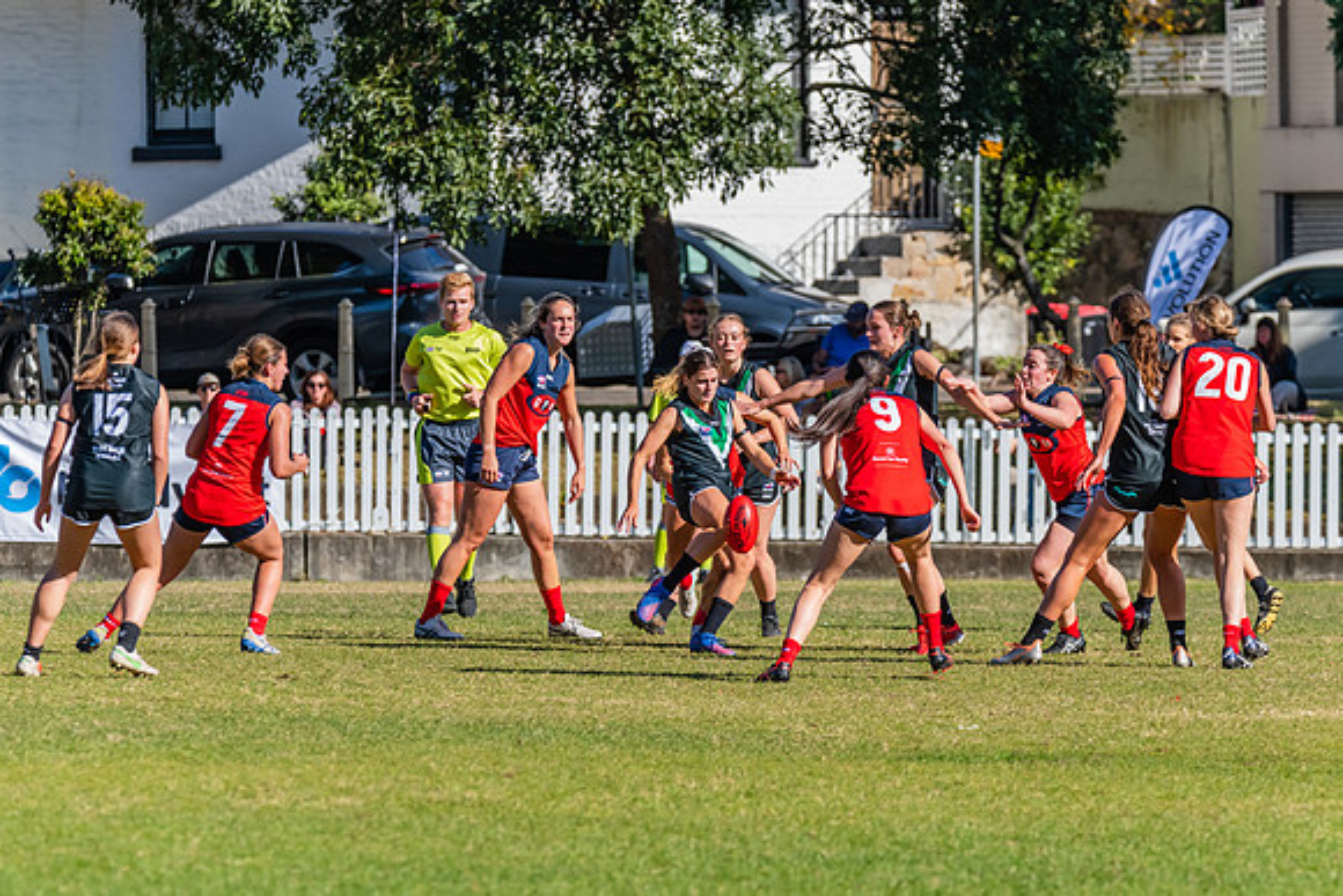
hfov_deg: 5.6
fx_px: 13796
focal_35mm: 370
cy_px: 459
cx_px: 710
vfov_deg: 3.7
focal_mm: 320
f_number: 9
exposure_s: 1/1600
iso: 800
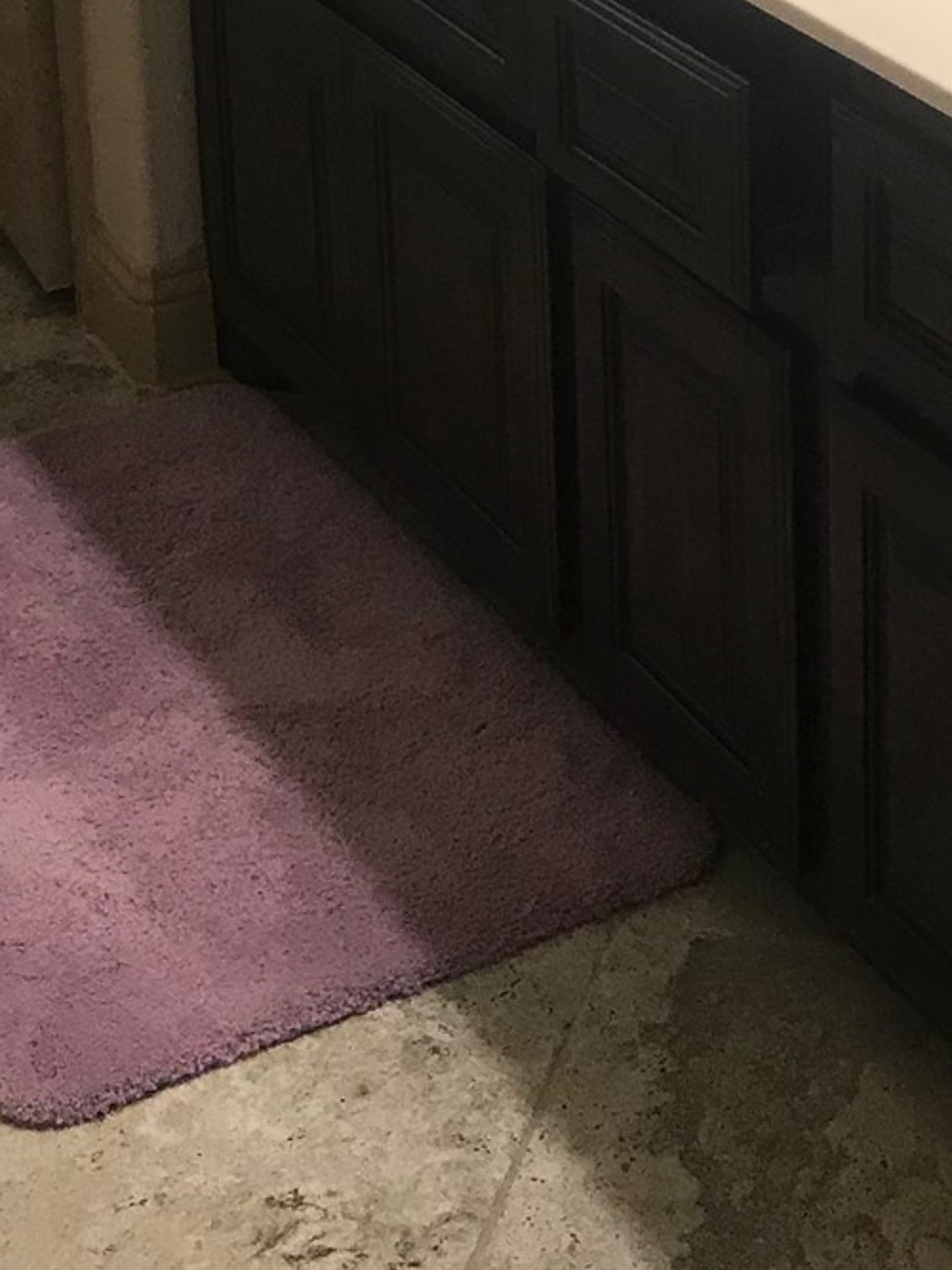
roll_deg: +1.6
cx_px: 604
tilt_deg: -15.1
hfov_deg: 17.1
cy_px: -185
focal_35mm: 86
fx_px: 3155
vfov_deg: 21.4
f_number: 1.8
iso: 25
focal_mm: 3.99
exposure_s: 1/30
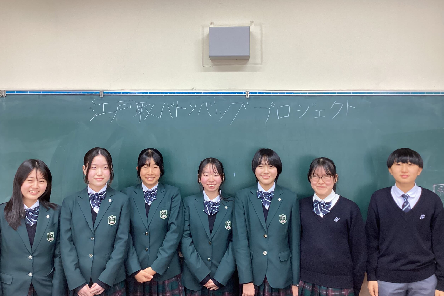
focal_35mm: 33
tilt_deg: +0.1
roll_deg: +0.2
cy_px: 133
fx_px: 407
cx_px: 218
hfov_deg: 57.2
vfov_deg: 39.9
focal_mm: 3.3
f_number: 2.4
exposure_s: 1/50
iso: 80
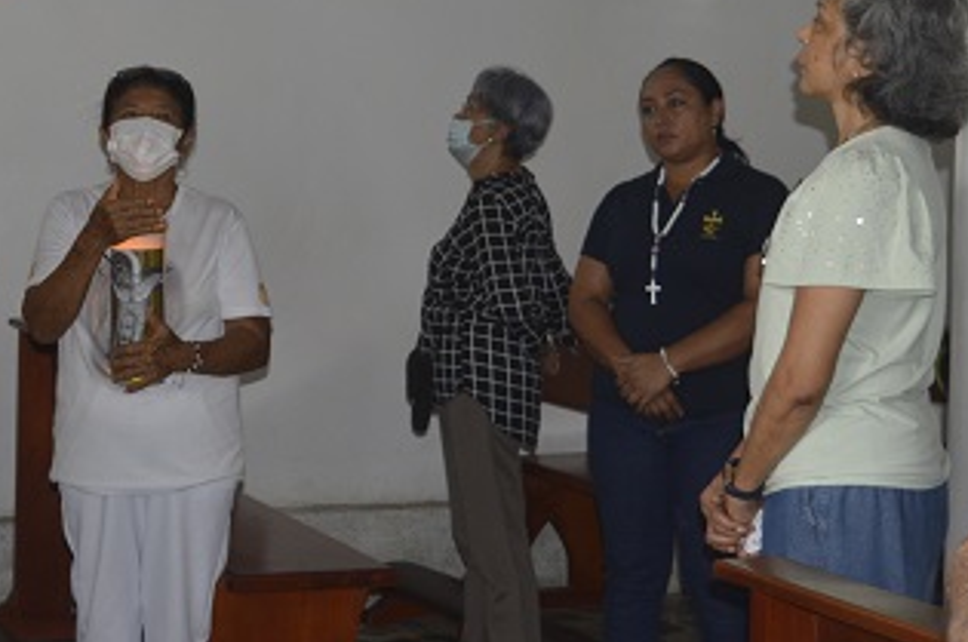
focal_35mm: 83
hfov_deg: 24.1
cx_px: 163
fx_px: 2227
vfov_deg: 16.3
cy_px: 178
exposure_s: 1/60
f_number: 4.2
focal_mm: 29
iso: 500
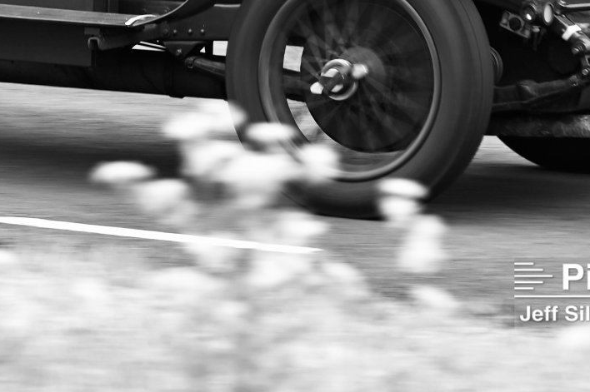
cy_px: -79
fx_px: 4258
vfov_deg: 5.3
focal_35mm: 260
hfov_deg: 7.9
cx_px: 96
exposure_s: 1/250
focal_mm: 92
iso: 100
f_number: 3.2
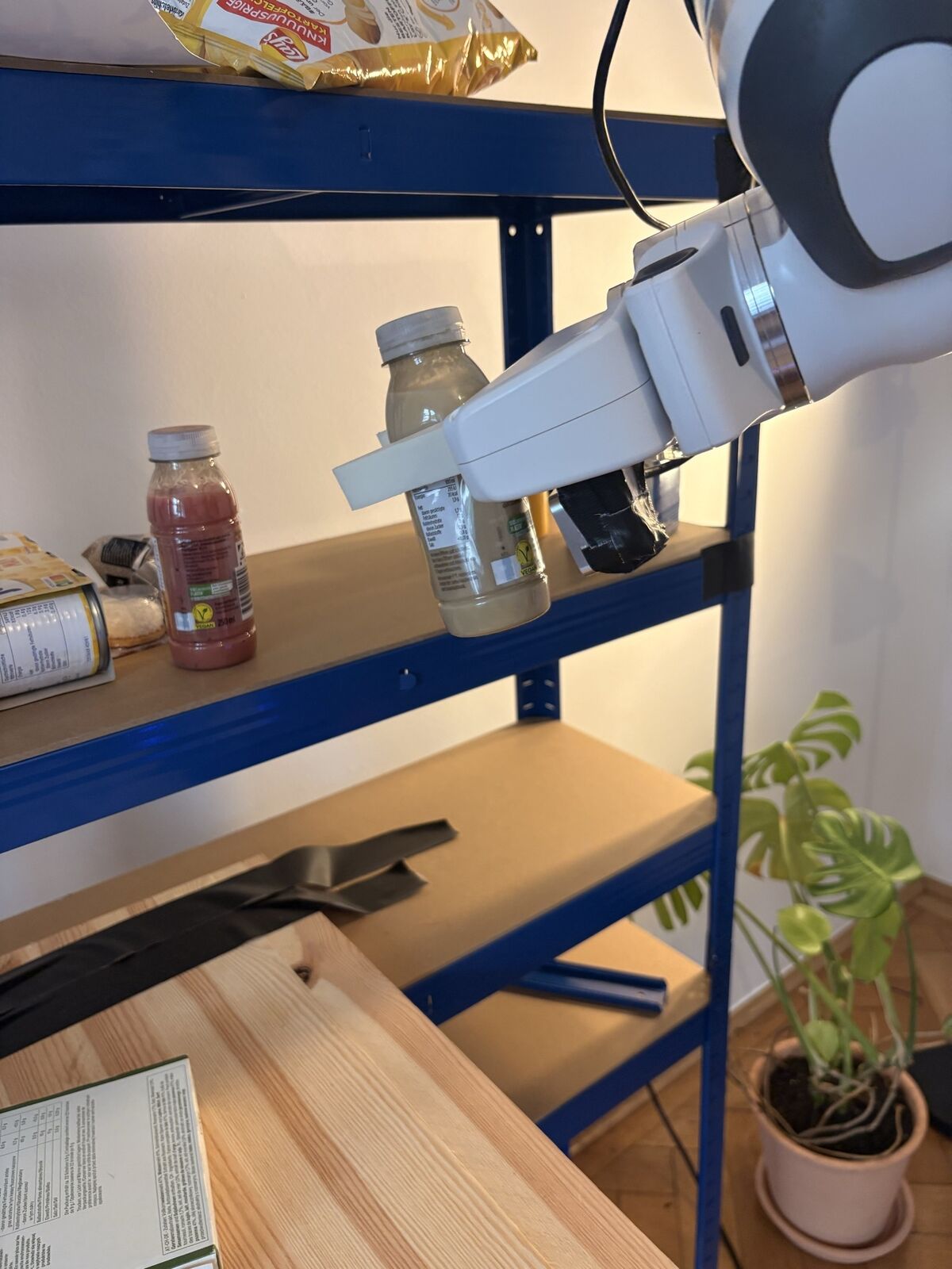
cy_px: 634
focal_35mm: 26
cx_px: 476
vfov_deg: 67.3
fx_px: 953
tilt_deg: -18.3
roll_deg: +2.4
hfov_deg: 53.1
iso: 125
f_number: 1.6
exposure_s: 1/78
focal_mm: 5.96
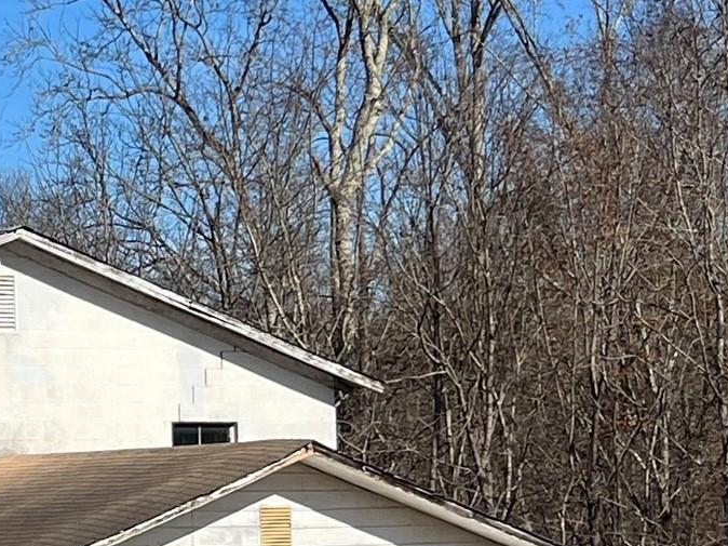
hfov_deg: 23.1
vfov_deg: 17.7
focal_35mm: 79
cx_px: -96
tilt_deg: +1.7
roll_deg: +1.7
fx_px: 1661
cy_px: 674
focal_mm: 5.7
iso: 50
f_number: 1.5
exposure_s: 1/5319
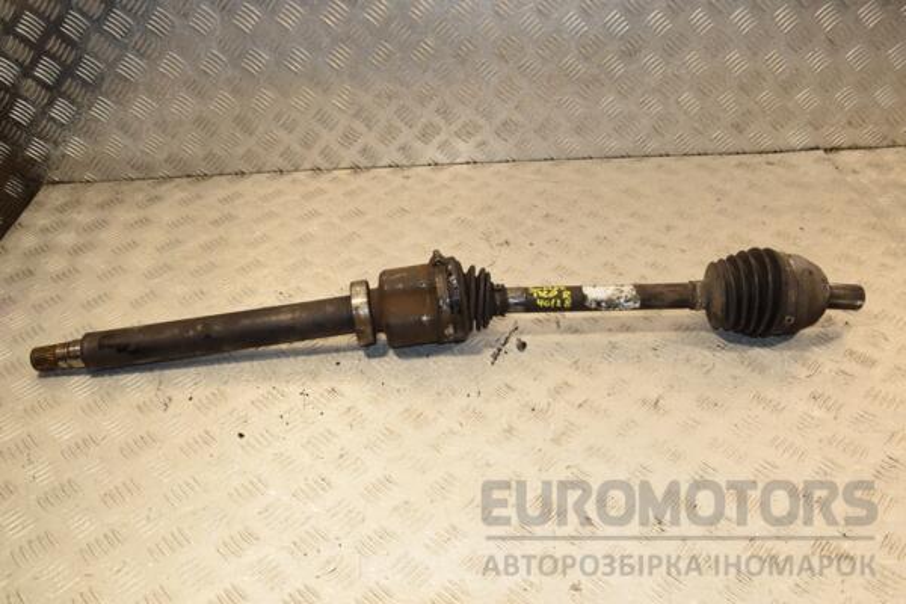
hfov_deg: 59.5
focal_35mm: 32
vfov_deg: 41.7
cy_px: 302
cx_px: 453
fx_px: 793
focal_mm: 21
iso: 800
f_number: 8
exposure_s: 1/200
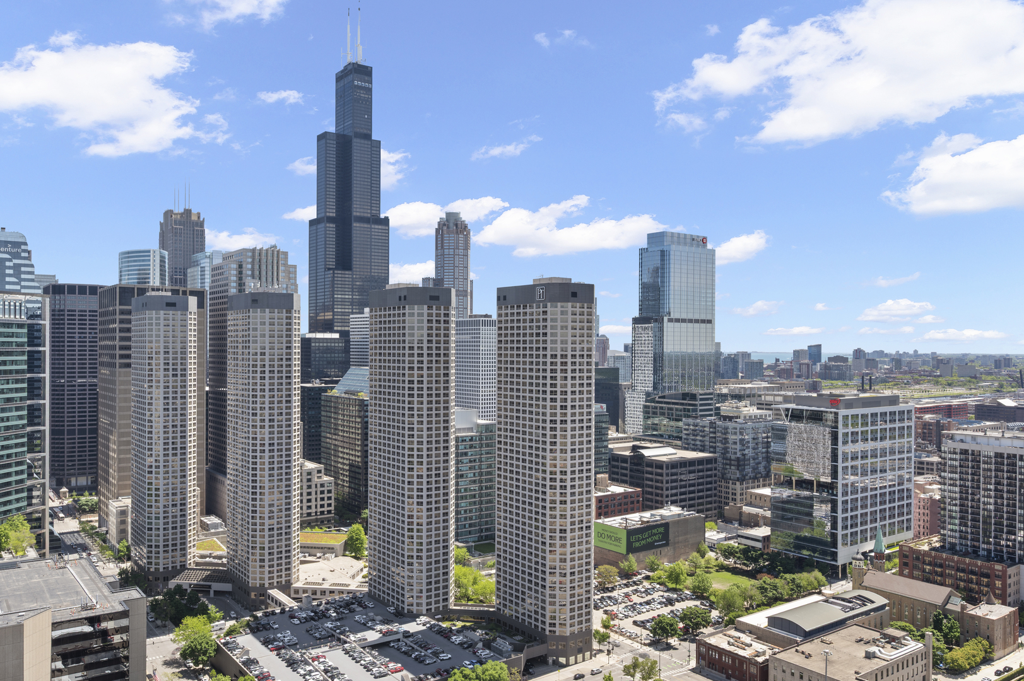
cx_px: 512
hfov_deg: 68.4
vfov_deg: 48.7
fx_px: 753
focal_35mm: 26
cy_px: 340
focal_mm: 26.5
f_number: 13
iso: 100
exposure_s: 1/60
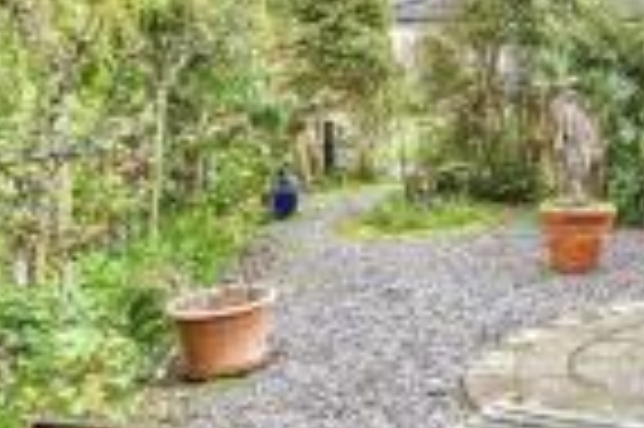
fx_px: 893
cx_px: 856
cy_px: 61
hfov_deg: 30.4
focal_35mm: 50
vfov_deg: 26.2
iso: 400
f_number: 8
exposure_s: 1/80
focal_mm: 10
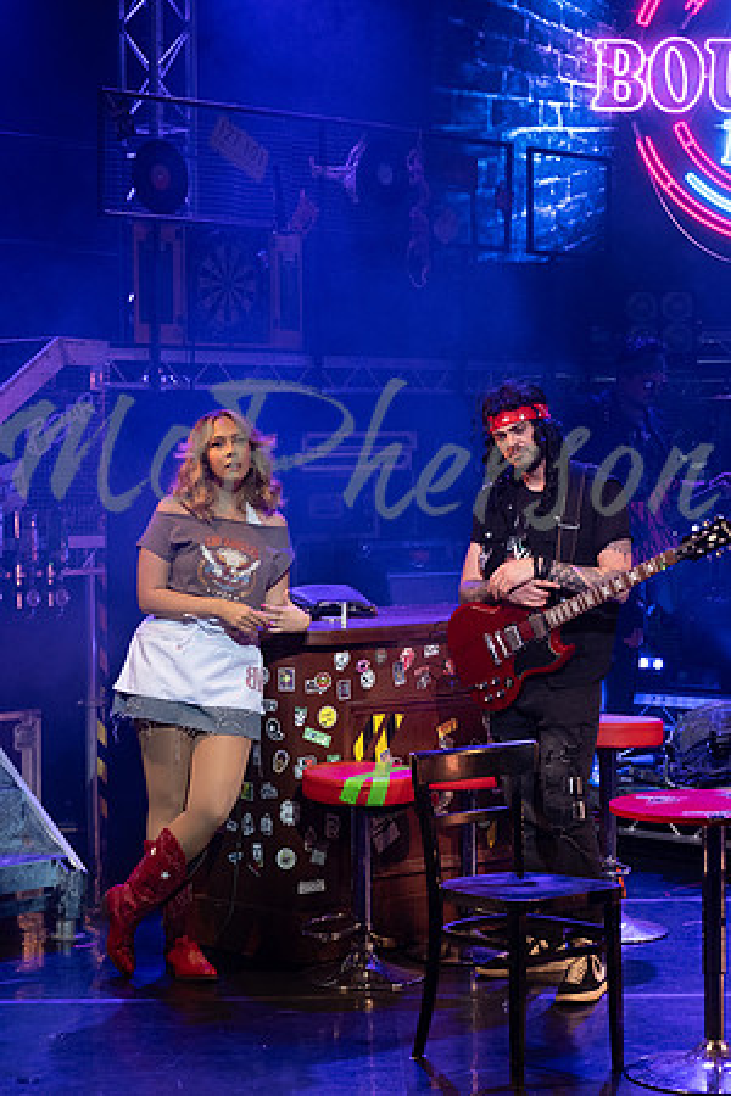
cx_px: 366
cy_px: 548
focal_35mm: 75
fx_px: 2284
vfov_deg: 27.0
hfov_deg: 18.2
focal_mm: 50
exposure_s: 1/250
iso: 2500
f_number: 4
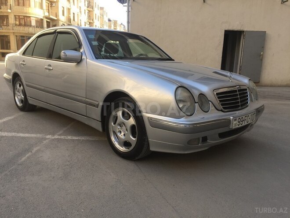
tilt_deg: -11.3
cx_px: 145
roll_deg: -1.6
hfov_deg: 61.7
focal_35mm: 29
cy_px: 109
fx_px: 243
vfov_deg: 48.2
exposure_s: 1/264
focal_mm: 4.15
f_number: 2.2
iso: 32
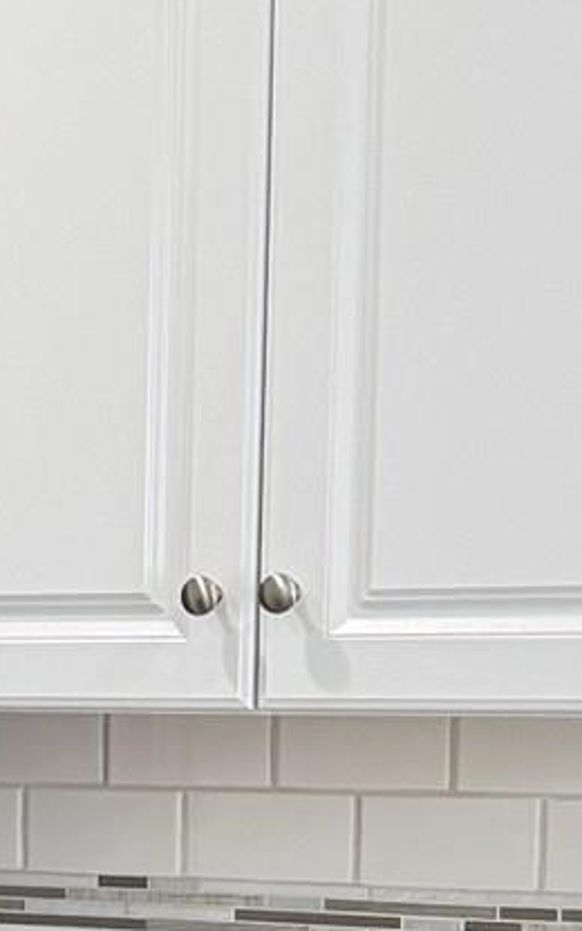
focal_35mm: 141
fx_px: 3578
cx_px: -638
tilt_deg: -9.4
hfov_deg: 8.7
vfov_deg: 14.3
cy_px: 1139
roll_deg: +1.3
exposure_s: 1/60
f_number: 1.78
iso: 320
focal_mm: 6.76
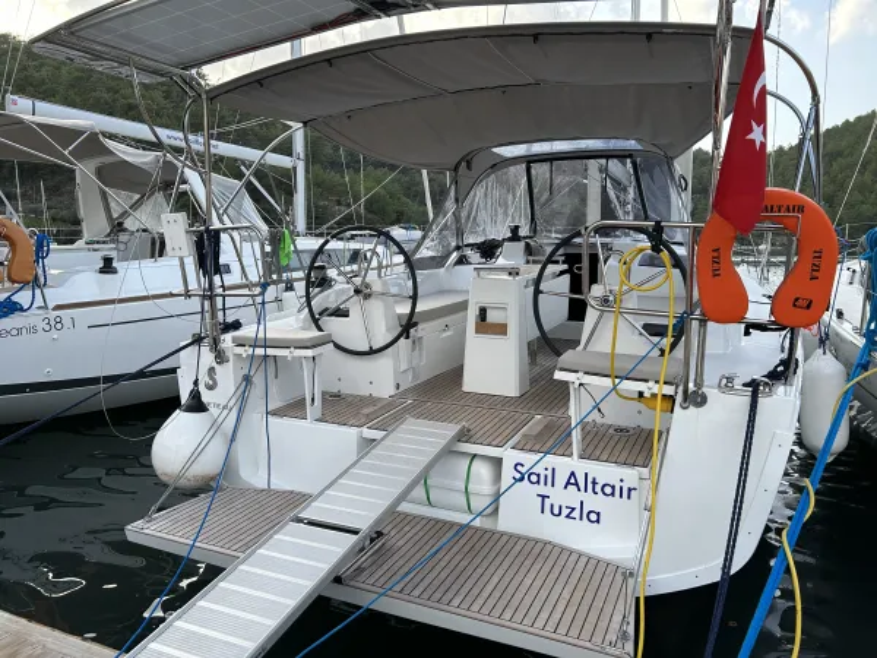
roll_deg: -0.7
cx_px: 438
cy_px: 329
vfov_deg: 53.1
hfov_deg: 67.3
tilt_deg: -7.2
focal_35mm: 26
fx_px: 659
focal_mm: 5.7
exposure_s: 1/808
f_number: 1.5
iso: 50
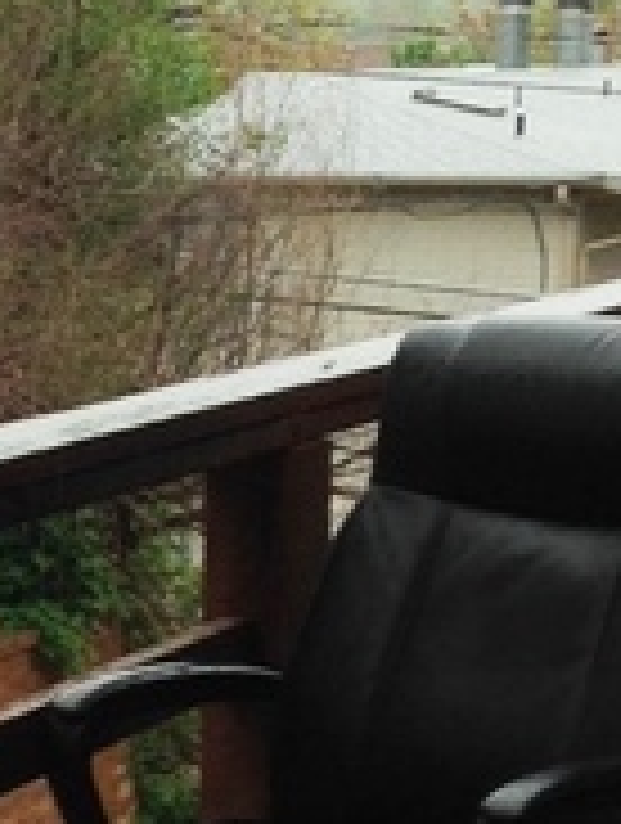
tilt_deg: -9.3
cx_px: -513
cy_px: 590
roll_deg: +0.2
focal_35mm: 144
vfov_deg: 13.6
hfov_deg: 9.8
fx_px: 3432
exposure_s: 1/150
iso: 50
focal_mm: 4.12
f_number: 2.4
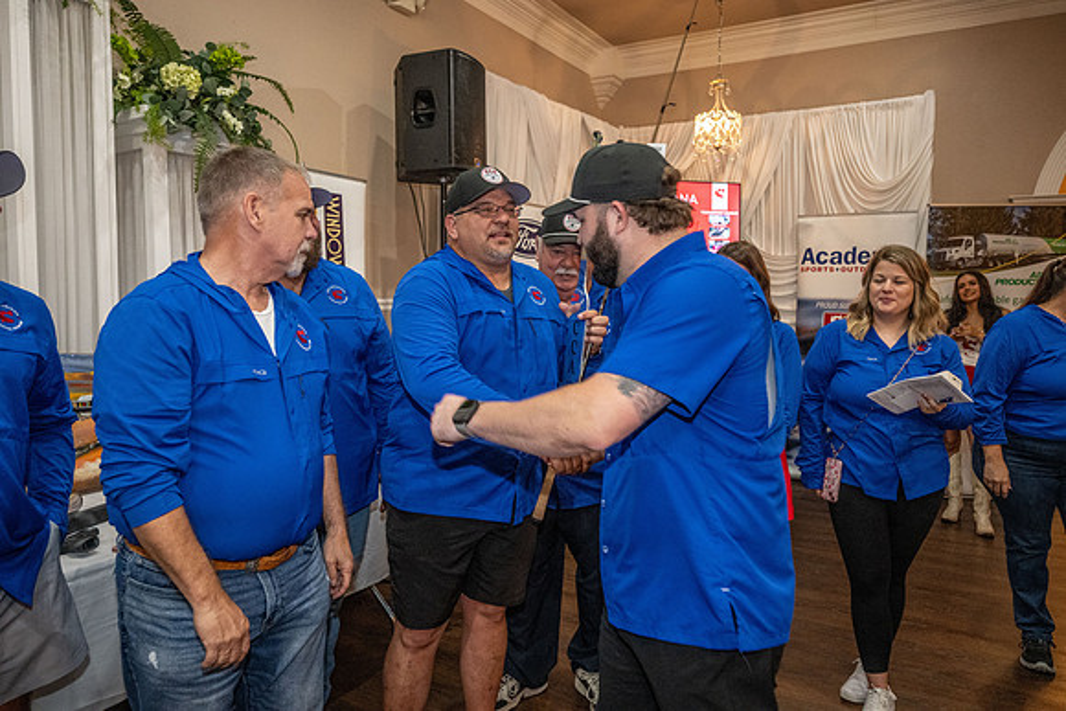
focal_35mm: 24
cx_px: 533
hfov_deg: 72.6
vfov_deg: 52.2
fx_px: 726
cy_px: 356
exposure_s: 1/200
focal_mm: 24.5
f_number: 4
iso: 5000
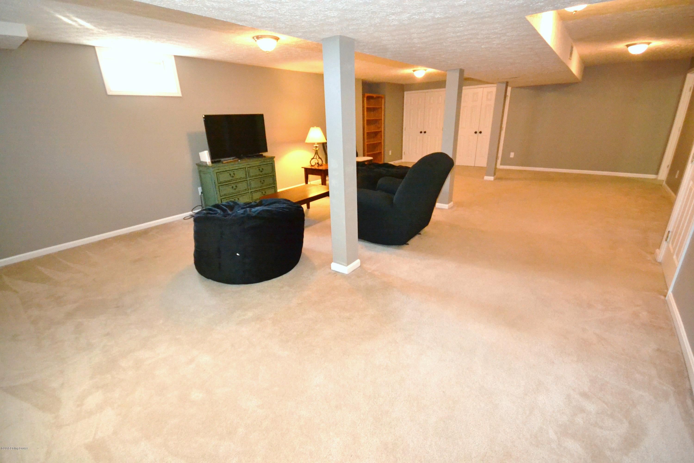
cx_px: 347
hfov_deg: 100.4
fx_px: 289
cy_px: 232
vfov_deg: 77.3
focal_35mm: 15
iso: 3200
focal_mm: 10
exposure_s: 1/60
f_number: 4
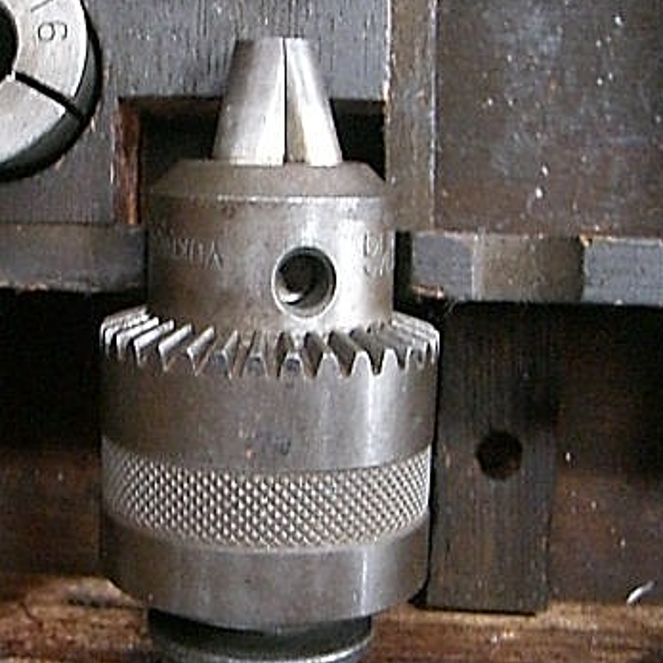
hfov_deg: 27.1
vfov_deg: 27.7
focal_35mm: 62
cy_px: 285
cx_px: 122
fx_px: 1343
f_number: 2.7
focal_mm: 6.2
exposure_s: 1/15
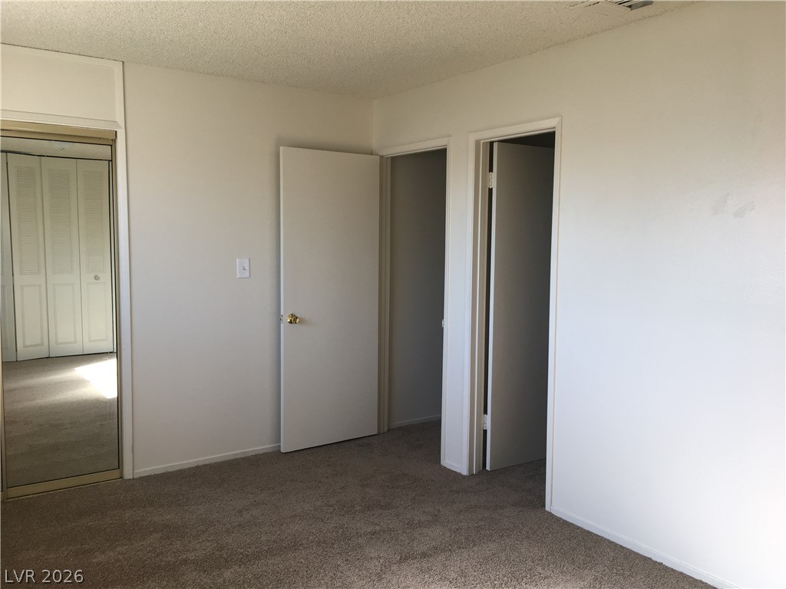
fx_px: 658
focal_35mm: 29
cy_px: 294
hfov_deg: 61.7
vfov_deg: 48.2
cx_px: 393
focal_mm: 4.15
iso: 40
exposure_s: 1/120
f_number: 2.2
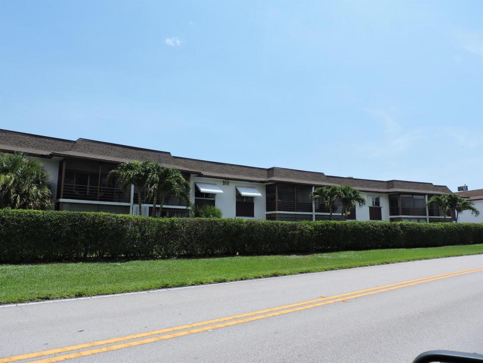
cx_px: 242
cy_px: 182
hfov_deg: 71.6
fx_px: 335
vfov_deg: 56.8
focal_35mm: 24
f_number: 3.3
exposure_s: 1/1250
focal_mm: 4.3
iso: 100
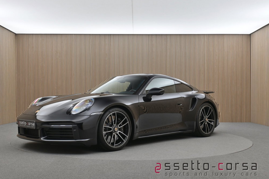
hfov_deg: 46.1
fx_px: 316
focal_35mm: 42
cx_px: 132
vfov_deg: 31.7
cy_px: 90
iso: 450
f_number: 4.5
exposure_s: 1/40
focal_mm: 27.5
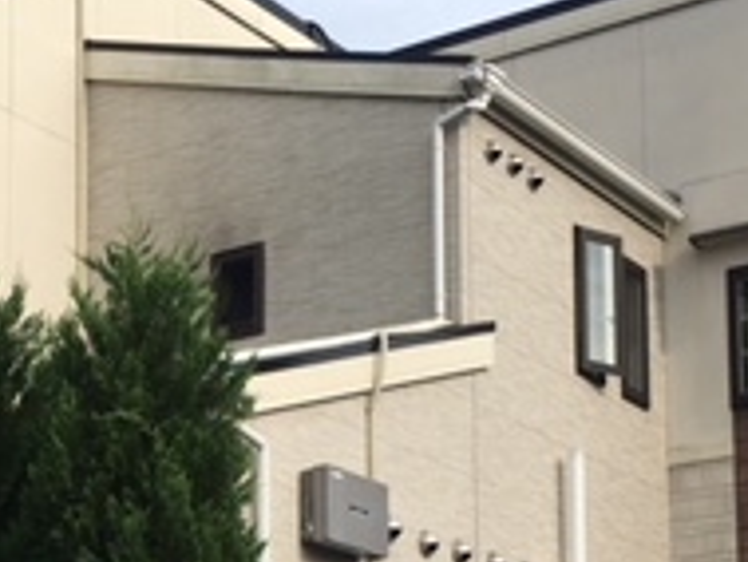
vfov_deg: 14.6
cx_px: 150
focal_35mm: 98
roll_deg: -0.1
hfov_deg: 19.8
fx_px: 2119
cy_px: 669
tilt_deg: +9.0
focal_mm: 4.15
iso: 25
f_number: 2.2
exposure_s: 1/1012
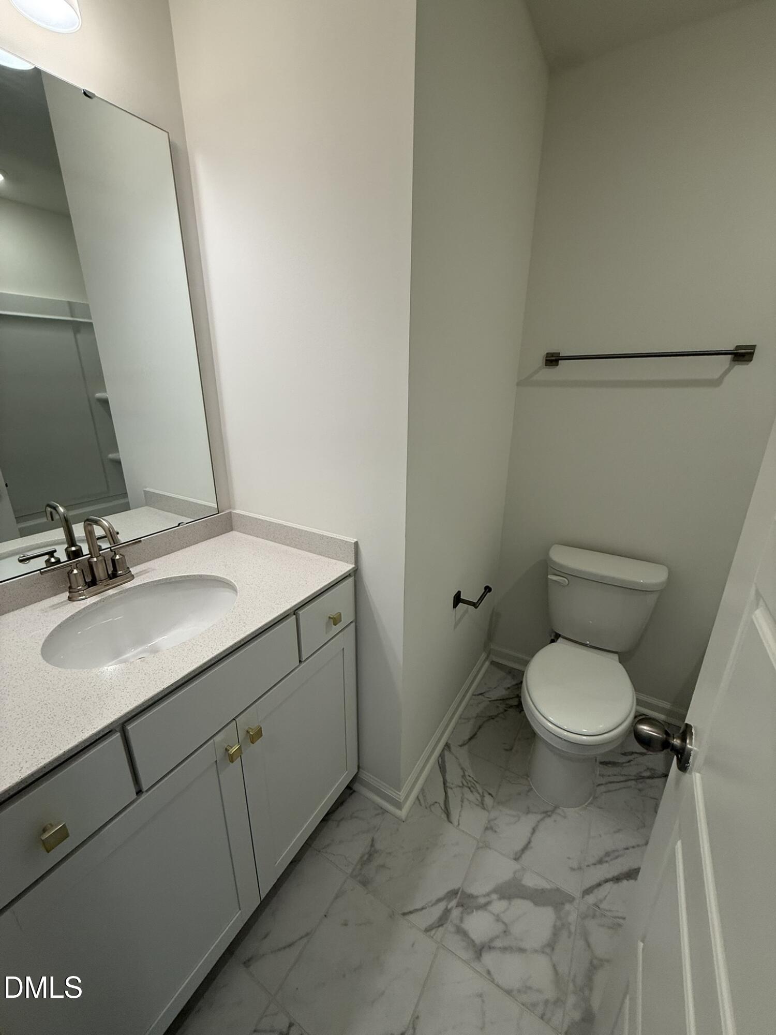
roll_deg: -0.3
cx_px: 388
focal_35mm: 14
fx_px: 418
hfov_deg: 85.7
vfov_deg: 102.1
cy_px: 518
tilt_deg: -19.2
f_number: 2.2
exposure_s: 1/120
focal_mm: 2.22
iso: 100
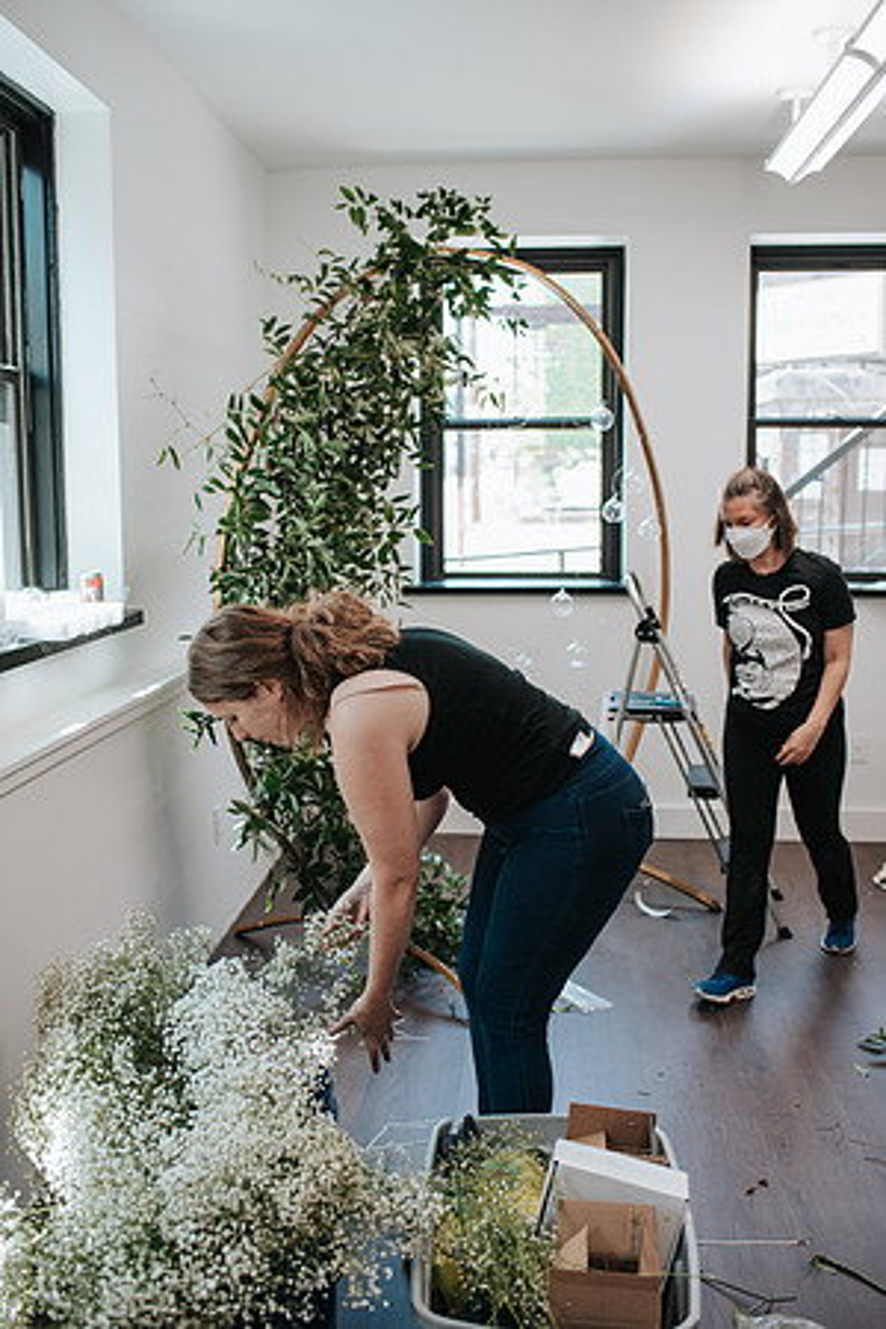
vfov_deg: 54.4
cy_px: 664
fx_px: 1292
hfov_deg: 37.9
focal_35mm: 35
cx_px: 443
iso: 450
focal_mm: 35
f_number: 3.2
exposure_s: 1/250
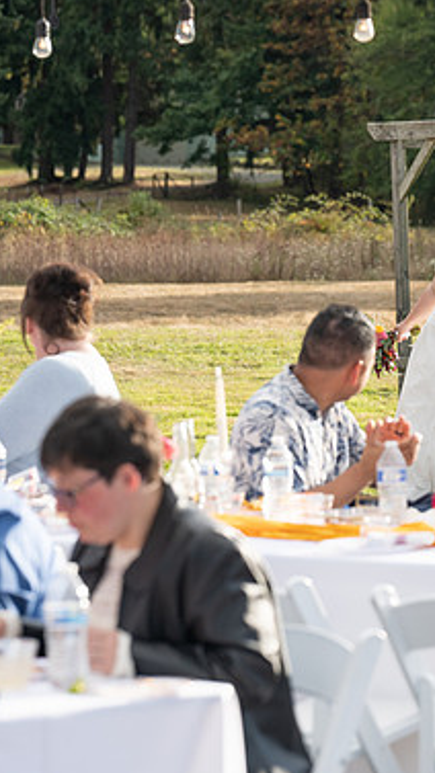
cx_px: 441
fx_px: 3405
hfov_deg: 7.3
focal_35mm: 166
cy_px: 380
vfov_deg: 13.0
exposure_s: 1/1600
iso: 400
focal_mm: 103
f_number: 4.5
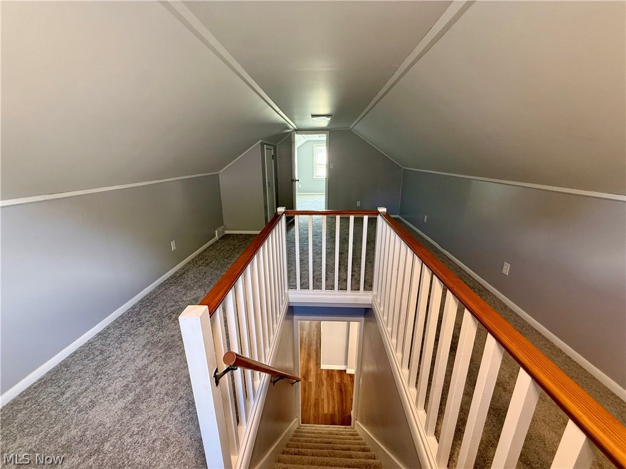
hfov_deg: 102.1
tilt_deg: -15.3
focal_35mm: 14
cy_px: 234
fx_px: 253
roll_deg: +0.1
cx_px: 313
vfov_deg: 85.7
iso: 400
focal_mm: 2.22
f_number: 2.2
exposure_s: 1/60
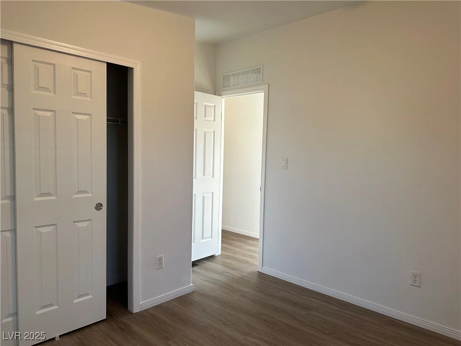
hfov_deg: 71.6
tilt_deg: -3.2
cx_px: 230
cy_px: 173
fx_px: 320
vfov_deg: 56.8
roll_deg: -2.0
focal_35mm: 24
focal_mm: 6.86
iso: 160
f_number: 1.78
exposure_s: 1/120
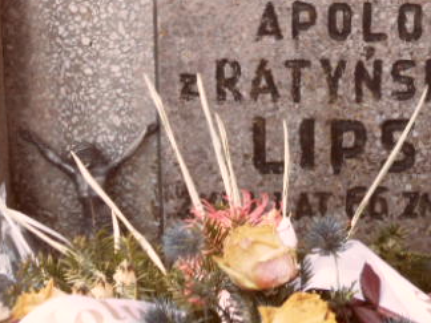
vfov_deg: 9.2
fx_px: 1967
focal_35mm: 158
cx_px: 411
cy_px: -113
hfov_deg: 12.4
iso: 100
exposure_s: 1/45
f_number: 3.8
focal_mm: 8.2
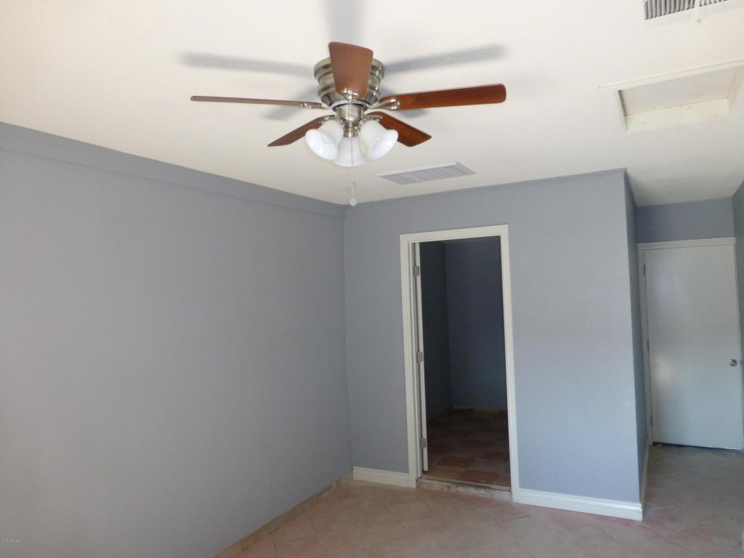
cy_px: 279
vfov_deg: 56.8
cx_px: 372
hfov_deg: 71.6
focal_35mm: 24
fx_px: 516
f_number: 3.3
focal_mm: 4.3
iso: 320
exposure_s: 1/60
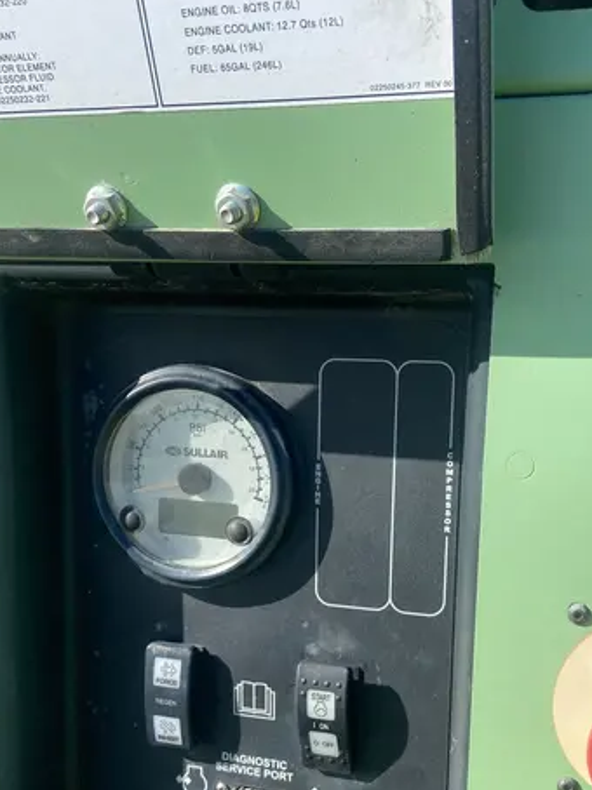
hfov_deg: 34.2
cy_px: 504
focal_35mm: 42
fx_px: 959
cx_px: 353
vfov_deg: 44.4
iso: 32
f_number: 1.8
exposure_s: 1/2513
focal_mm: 4.25
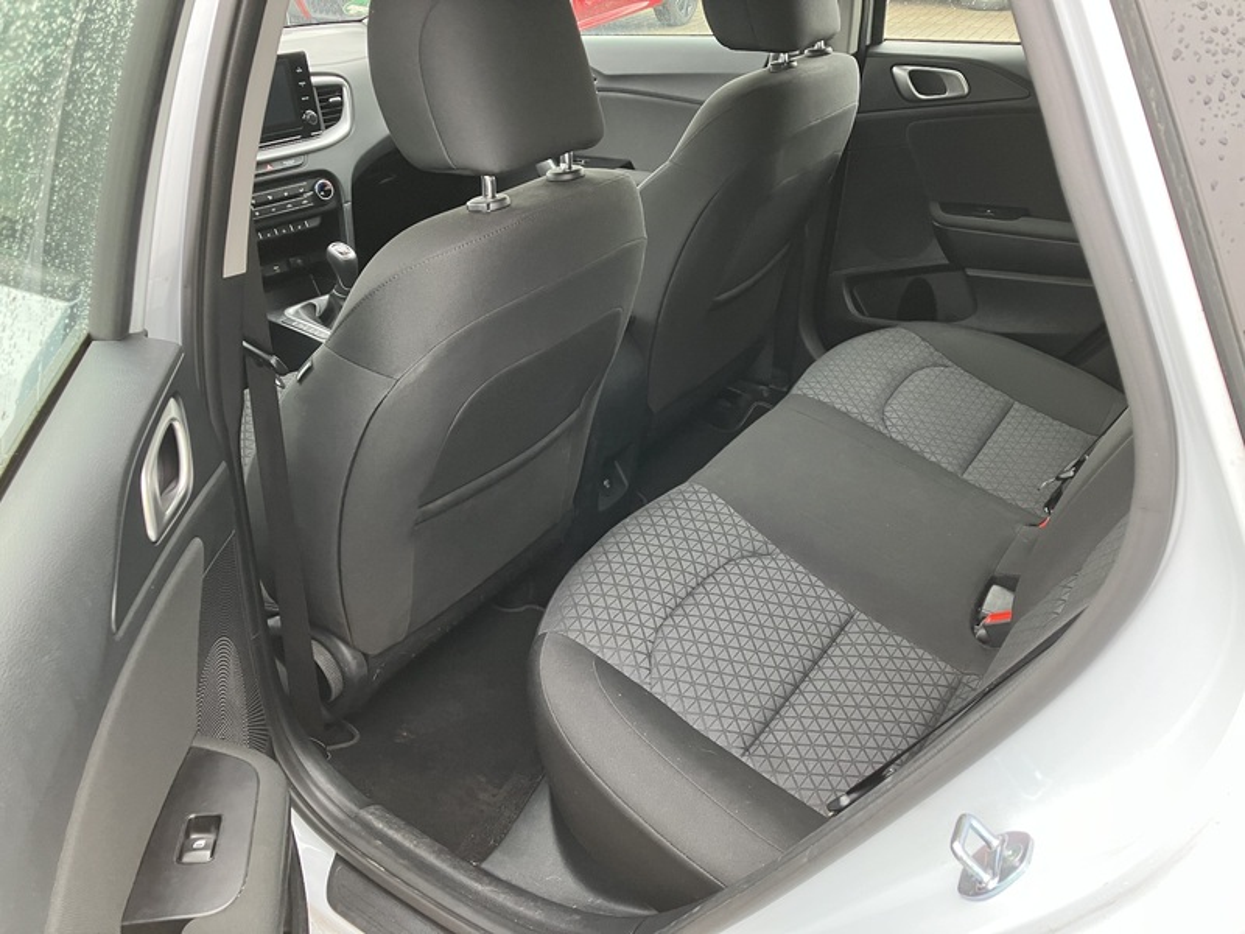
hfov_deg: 63.4
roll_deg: +2.7
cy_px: 467
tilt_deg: -32.5
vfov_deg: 49.7
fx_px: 1007
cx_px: 622
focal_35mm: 28
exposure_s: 1/60
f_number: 1.8
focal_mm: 3.99
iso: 125
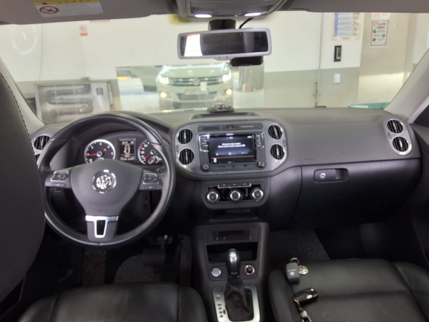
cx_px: 214
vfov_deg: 49.7
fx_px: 347
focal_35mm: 28
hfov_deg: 63.4
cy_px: 161
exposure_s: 1/40
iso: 40
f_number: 1.9
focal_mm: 2.91
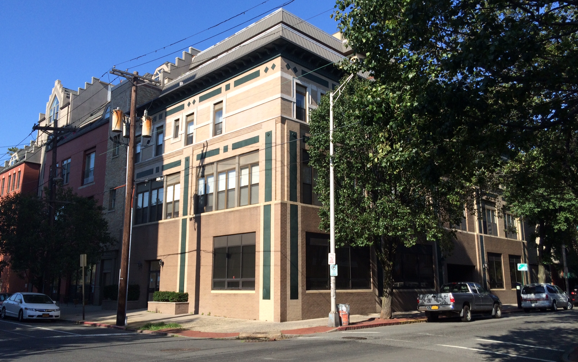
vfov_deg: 39.4
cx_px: 289
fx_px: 504
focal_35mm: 32
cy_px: 183
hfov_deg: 59.7
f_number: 2.2
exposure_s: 1/1466
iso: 32
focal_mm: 4.12
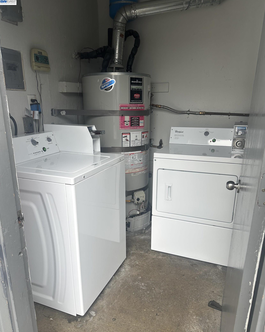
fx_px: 255
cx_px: 133
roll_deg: -1.0
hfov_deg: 54.9
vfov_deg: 65.9
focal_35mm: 26
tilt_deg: -16.0
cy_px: 183
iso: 80
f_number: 1.78
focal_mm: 6.86
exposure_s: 1/355
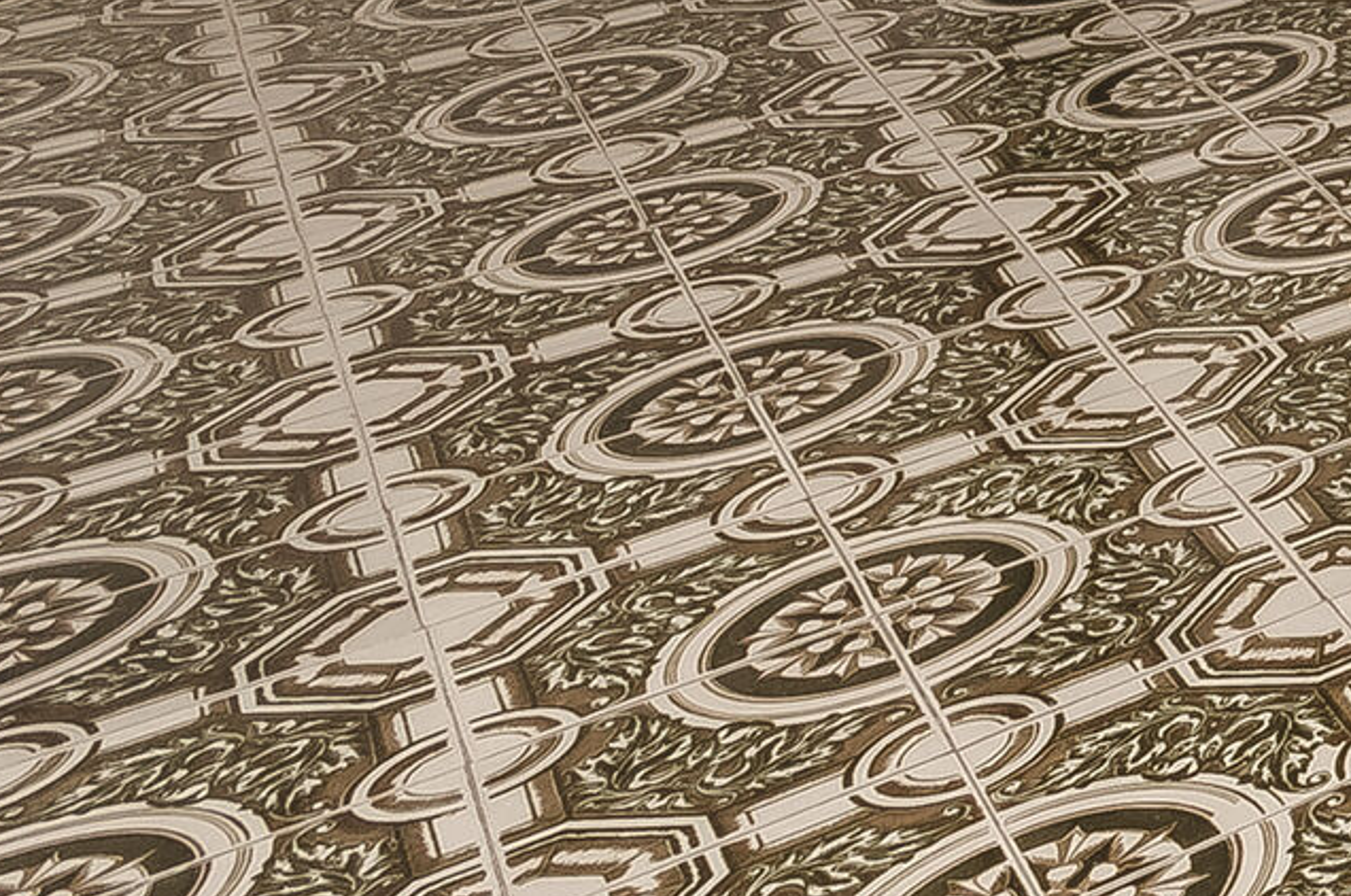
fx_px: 2473
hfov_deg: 21.3
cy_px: -910
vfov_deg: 15.9
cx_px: 2383
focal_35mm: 66
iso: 100
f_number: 7.1
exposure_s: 1/50
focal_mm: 10
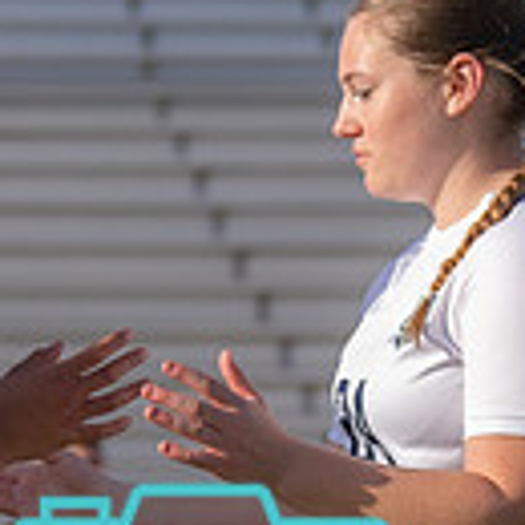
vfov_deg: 4.8
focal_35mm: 361
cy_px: 563
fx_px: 6194
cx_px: 36
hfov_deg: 4.8
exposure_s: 1/3200
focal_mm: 70
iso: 200
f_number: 2.8
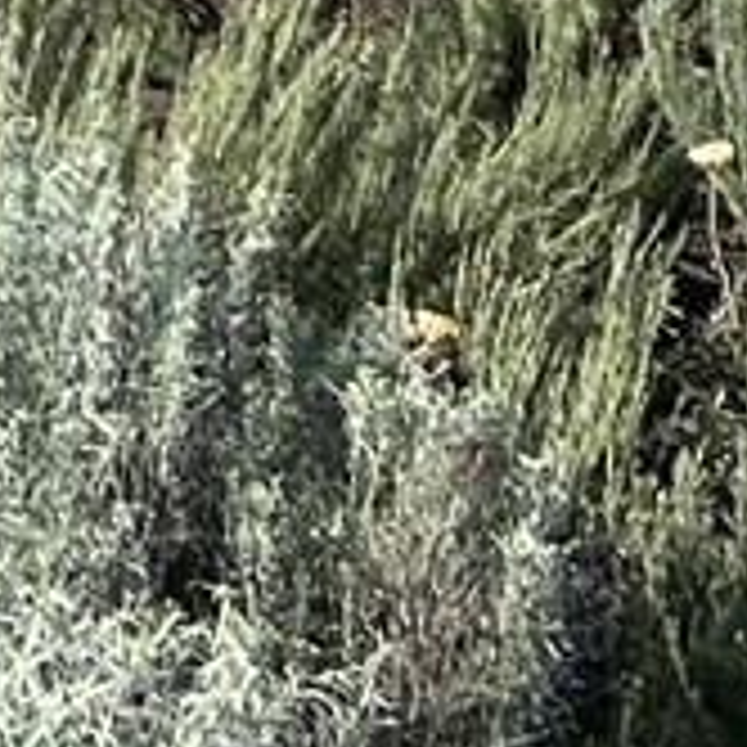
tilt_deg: -5.3
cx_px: -1503
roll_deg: -3.3
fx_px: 5396
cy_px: -1498
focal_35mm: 221
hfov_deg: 7.1
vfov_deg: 7.1
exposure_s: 1/4630
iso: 50
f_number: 1.5
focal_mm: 5.7
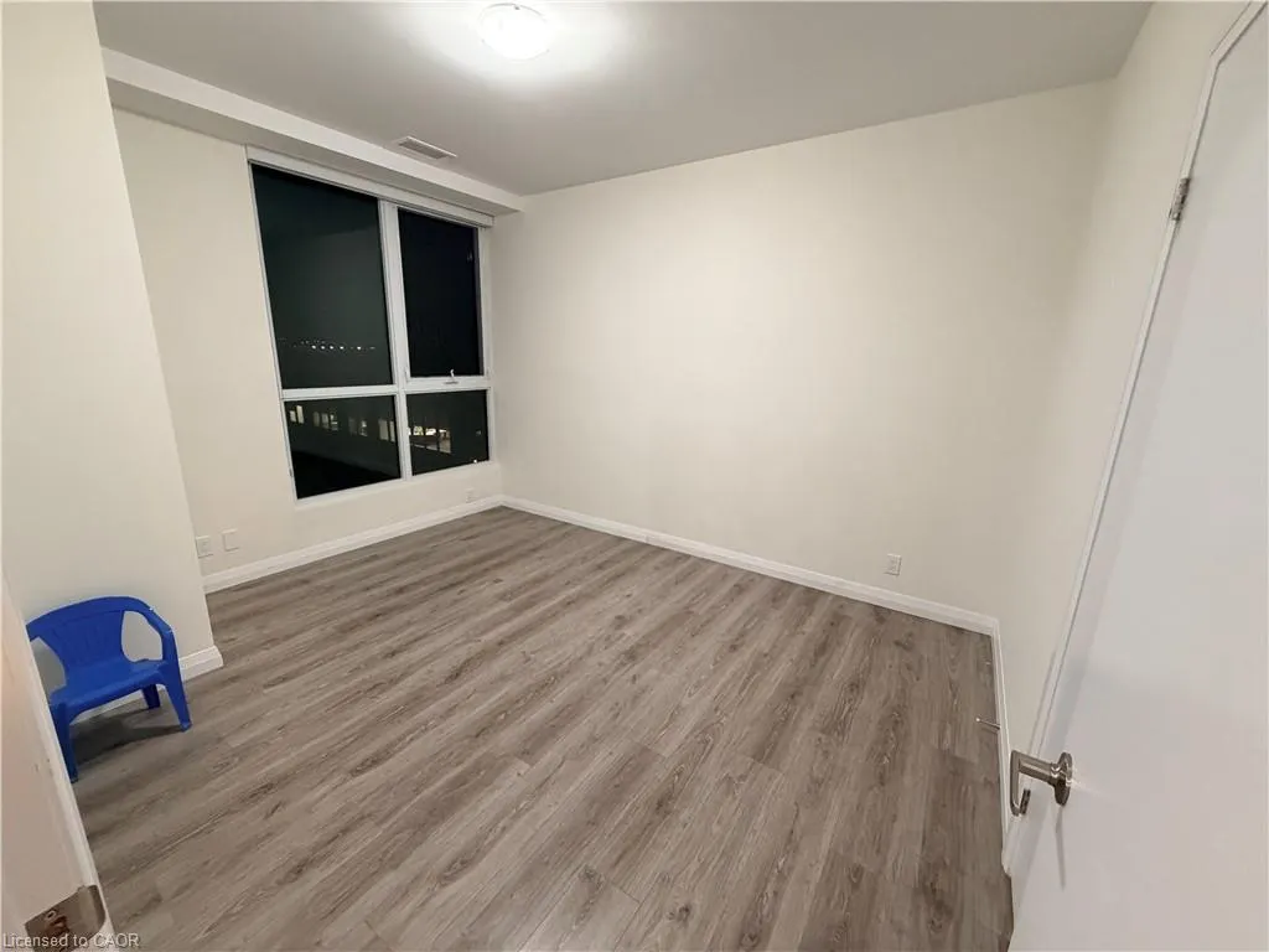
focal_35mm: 14
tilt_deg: -13.7
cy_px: 476
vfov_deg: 85.7
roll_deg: -1.4
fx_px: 513
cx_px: 634
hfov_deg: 102.1
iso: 500
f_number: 2.2
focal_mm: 2.22
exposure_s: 1/60
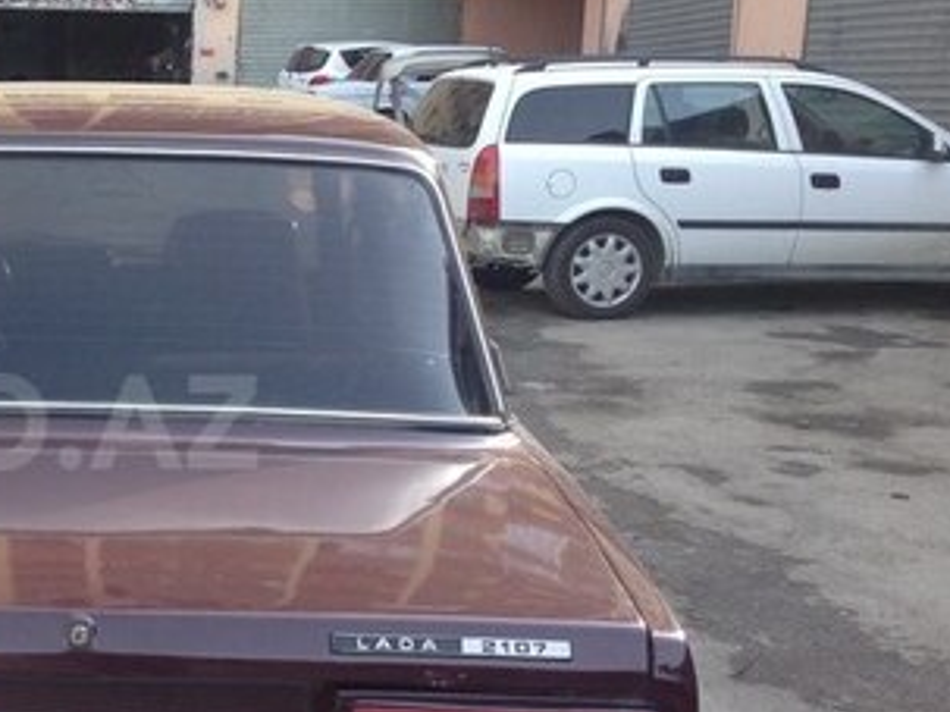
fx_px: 1975
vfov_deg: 20.4
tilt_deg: -9.2
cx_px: -63
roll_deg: -1.3
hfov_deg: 25.3
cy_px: 422
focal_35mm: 72
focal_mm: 4.12
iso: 50
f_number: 2.4
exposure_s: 1/189
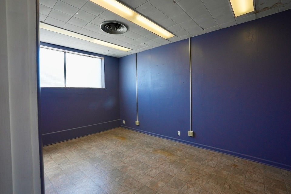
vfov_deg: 73.8
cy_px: 97
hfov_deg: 96.7
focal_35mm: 16
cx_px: 146
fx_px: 129
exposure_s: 1/125
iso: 1600
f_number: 11
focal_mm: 16
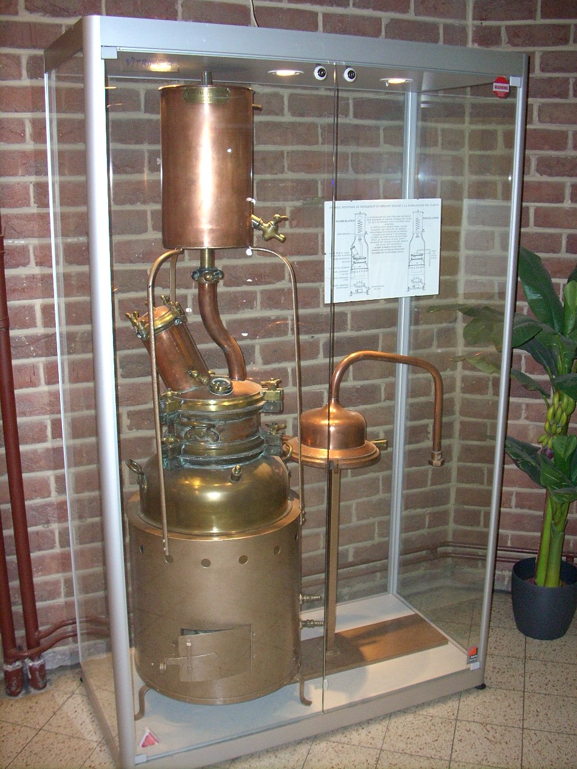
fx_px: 822
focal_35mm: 37
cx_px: 288
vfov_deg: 50.1
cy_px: 384
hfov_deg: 38.7
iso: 259
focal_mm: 6.2
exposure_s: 1/60
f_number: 2.8
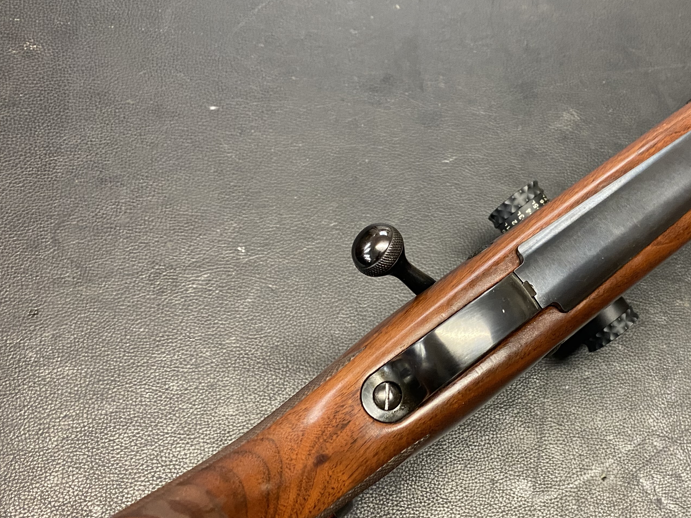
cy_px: 327
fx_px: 818
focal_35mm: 41
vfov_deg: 34.9
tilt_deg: -69.4
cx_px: 494
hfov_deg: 44.6
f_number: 1.8
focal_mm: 4.25
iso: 320
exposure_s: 1/33
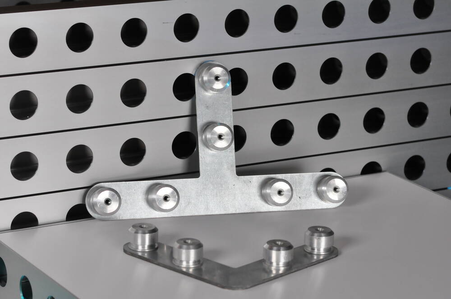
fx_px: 1595
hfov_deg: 16.1
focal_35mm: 128
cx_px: 226
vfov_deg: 10.7
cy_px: 150
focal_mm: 85
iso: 2000
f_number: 5.6
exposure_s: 1/500
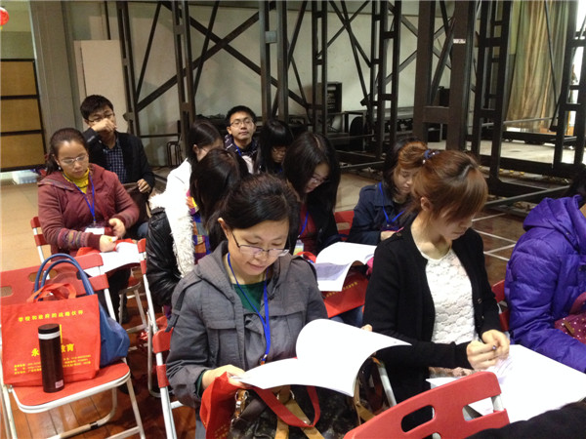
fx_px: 593
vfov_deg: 40.7
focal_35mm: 35
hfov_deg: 52.6
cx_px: 293
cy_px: 220
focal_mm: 4.28
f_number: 2.4
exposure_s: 1/15
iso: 500
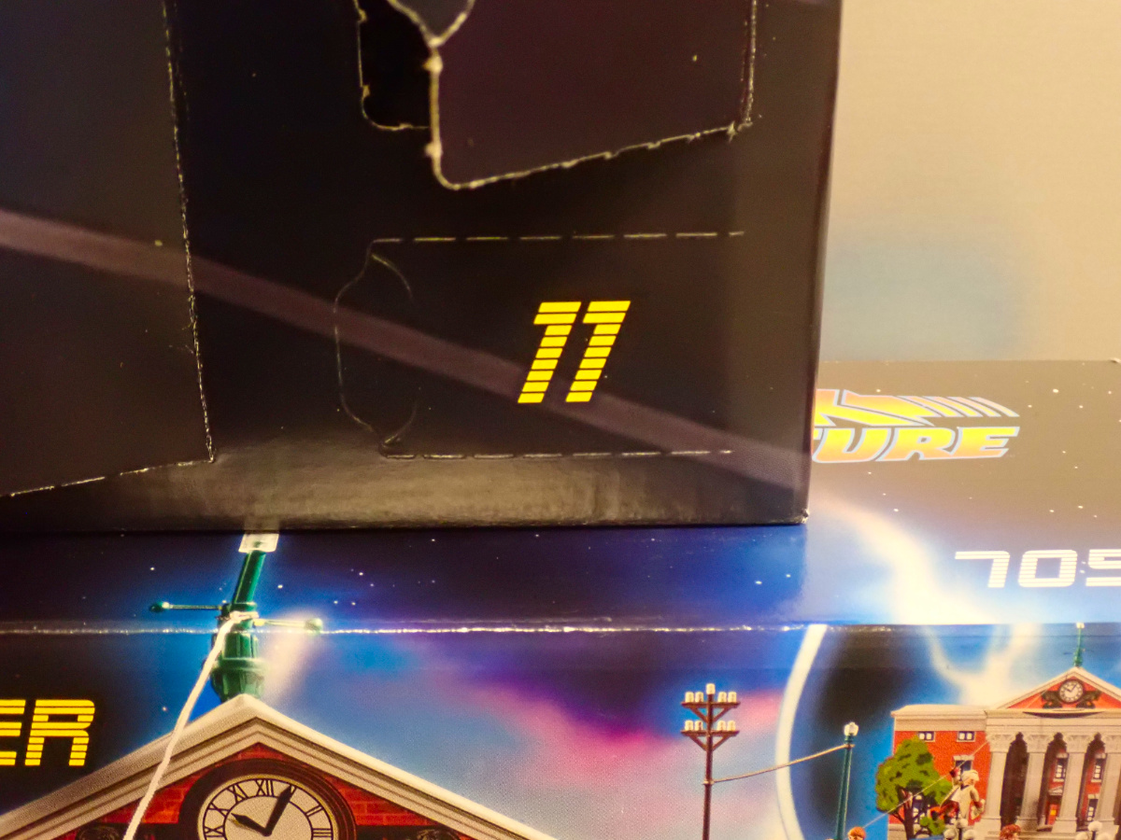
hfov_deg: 41.2
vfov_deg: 31.5
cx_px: 560
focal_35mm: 46
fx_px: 1490
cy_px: 420
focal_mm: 8.4
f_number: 3.1
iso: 1600
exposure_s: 1/15
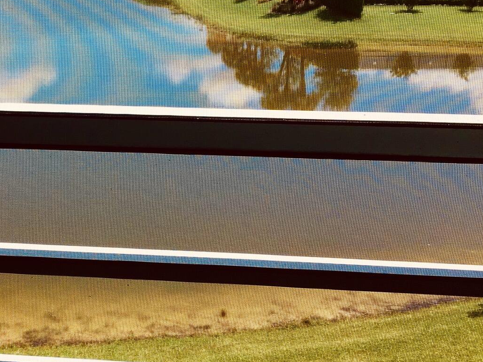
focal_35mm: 62
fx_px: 865
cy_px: 197
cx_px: 90
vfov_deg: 23.6
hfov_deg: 30.4
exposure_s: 1/1045
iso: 25
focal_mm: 3.3
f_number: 2.4
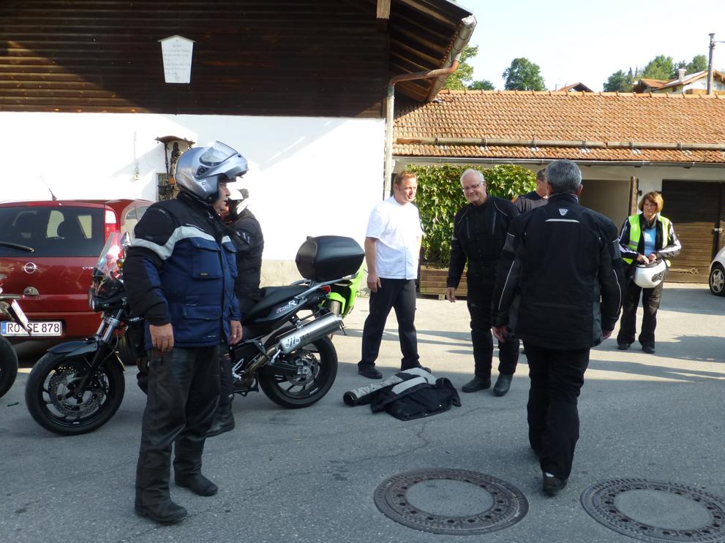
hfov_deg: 58.4
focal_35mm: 31
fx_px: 649
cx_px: 357
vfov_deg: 45.4
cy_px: 269
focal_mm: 5.4
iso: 100
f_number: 3.6
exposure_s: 1/250
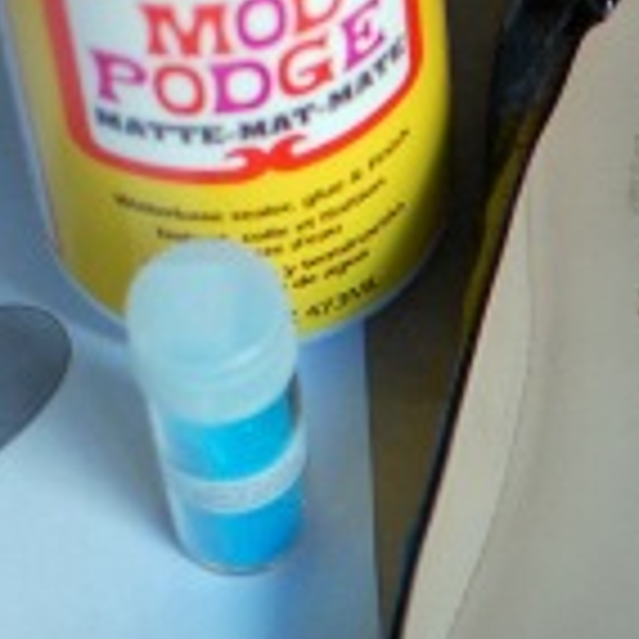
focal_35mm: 188
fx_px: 3922
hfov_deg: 9.2
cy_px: 479
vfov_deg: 9.3
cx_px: 832
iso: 800
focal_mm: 35
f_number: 1.8
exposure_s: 1/320
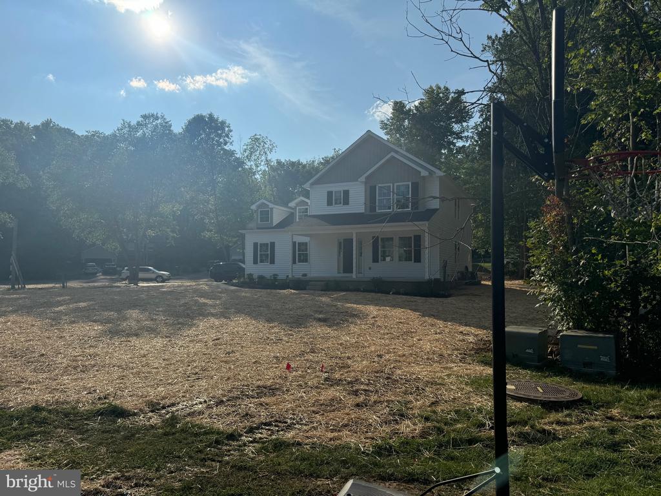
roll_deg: +0.4
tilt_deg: +2.9
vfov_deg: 56.8
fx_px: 458
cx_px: 330
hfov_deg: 71.6
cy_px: 248
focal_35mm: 24
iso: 80
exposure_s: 1/12346
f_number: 1.78
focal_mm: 6.76
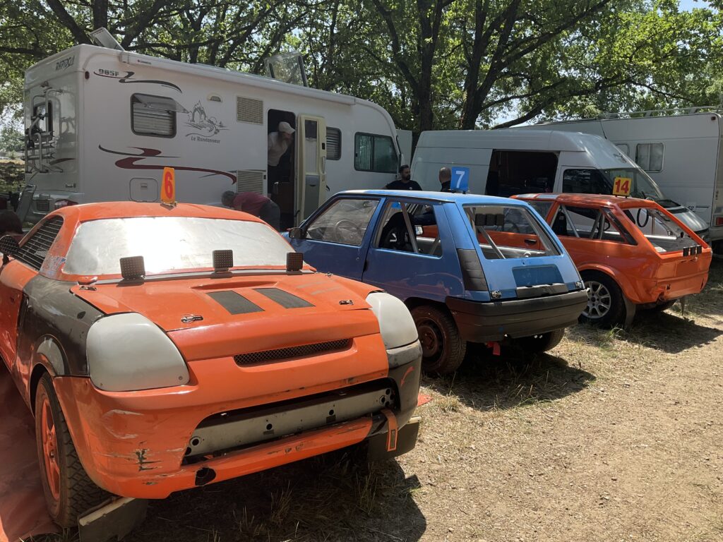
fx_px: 606
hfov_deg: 61.7
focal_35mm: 29
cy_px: 271
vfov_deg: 48.2
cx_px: 362
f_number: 1.8
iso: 25
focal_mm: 3
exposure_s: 1/1342
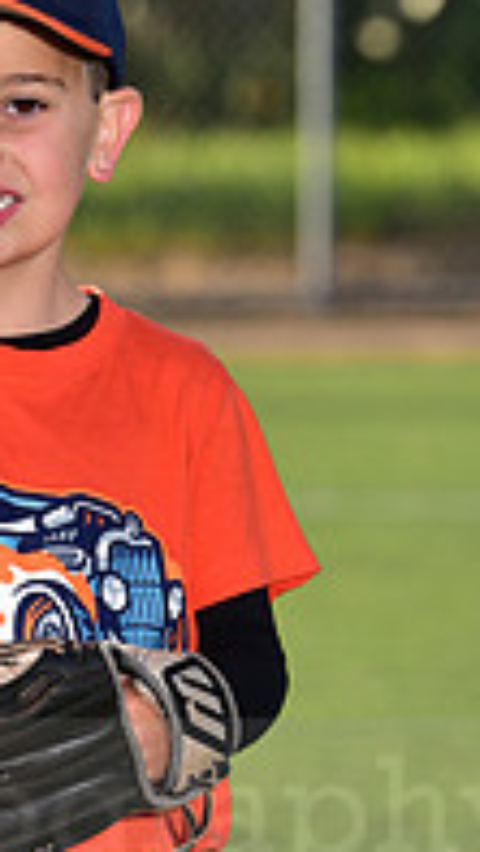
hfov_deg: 3.0
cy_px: 778
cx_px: -32
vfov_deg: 5.4
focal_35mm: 402
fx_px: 9084
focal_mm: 130
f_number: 5
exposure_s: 1/250
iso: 64
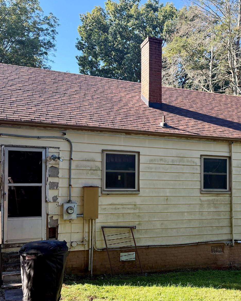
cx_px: 165
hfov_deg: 36.0
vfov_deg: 44.6
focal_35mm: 41
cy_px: 178
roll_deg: +0.0
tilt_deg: +2.0
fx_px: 366
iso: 100
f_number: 1.78
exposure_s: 1/840
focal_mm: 6.76
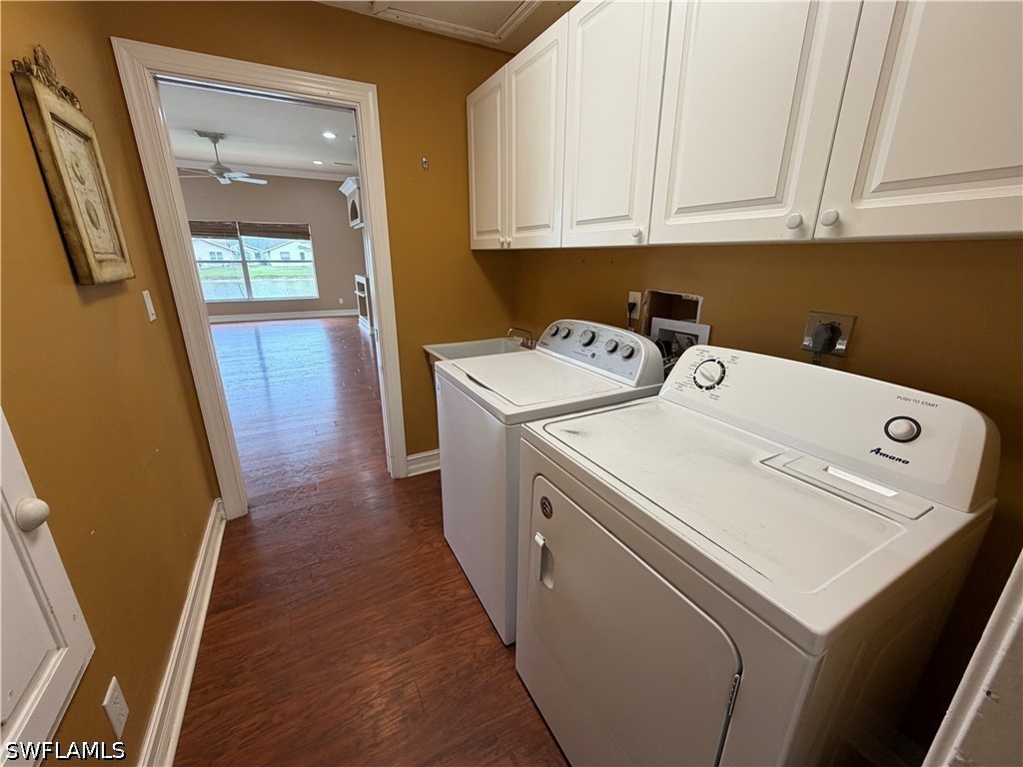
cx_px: 512
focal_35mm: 14
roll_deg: +0.4
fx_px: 414
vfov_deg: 85.7
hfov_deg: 102.1
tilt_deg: -17.6
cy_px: 384
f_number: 2.2
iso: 160
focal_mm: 2.22
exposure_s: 1/60
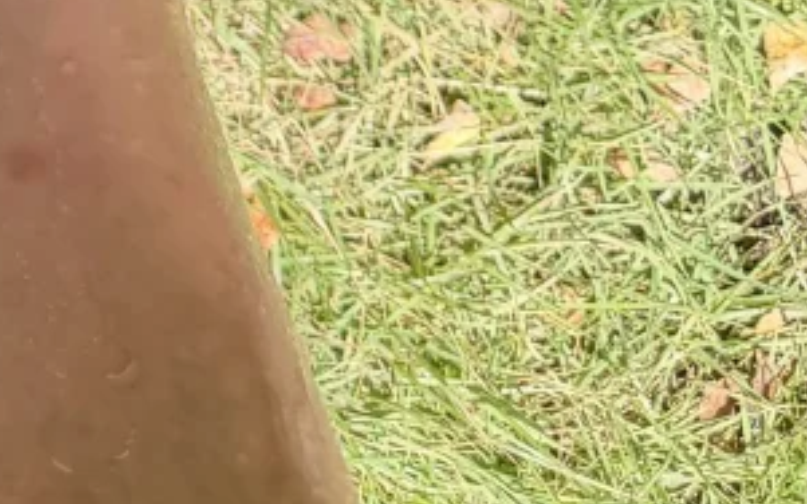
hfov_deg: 14.2
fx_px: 2903
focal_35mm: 132
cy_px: -1059
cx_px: -609
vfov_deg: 8.3
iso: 125
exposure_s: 1/60
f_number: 1.5
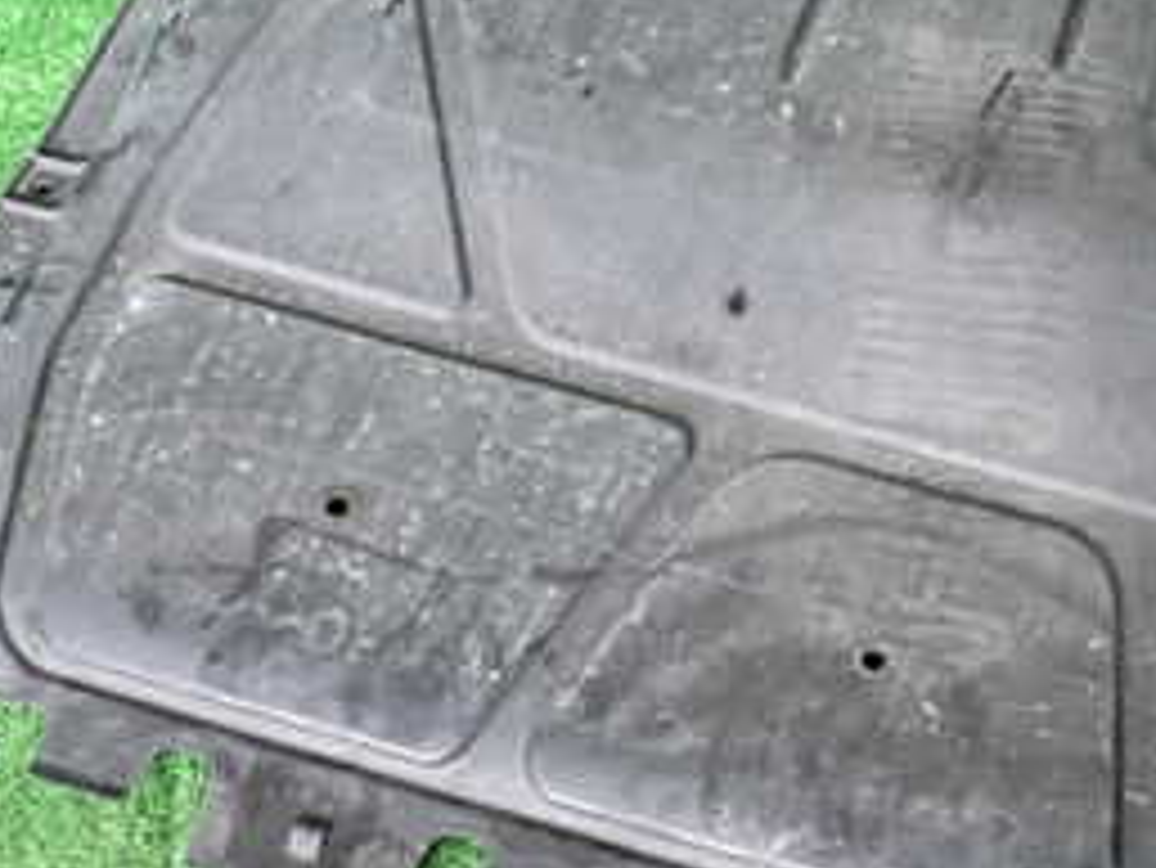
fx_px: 2339
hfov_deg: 27.1
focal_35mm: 70
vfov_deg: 21.0
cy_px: 418
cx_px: 963
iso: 200
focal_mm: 5.4
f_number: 2.3
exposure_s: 1/30
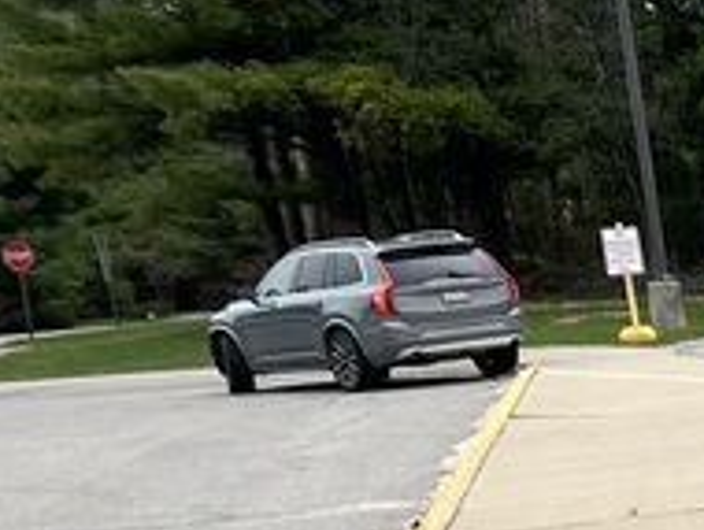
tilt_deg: -11.6
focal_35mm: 140
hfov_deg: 11.2
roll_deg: +3.9
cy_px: 734
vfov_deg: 10.3
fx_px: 2851
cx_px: 1823
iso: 50
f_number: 1.5
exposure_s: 1/581
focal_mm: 5.7
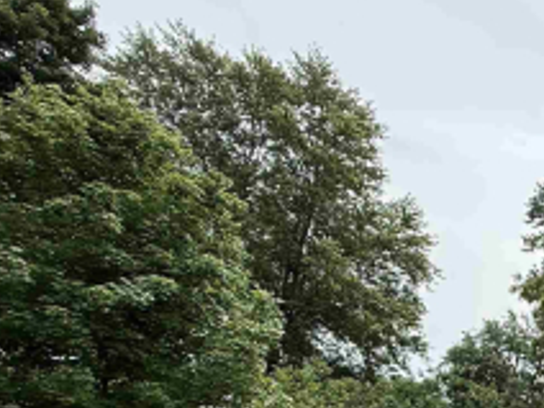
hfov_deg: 31.1
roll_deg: -3.0
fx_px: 691
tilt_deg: -4.4
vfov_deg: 27.9
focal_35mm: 44
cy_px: 516
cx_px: 740
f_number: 2.2
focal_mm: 2.22
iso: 64
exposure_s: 1/1105
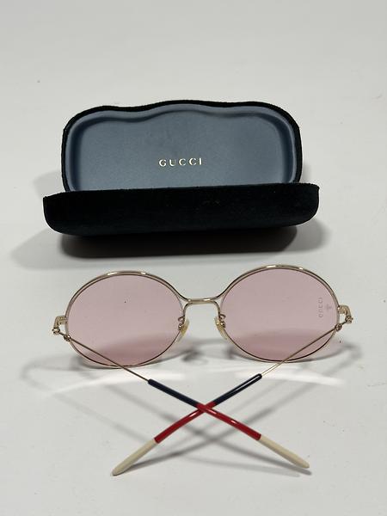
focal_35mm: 48
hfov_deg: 30.3
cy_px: 258
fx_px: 716
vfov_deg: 39.7
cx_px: 194
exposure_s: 1/127
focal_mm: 6.76
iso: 50
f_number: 1.78
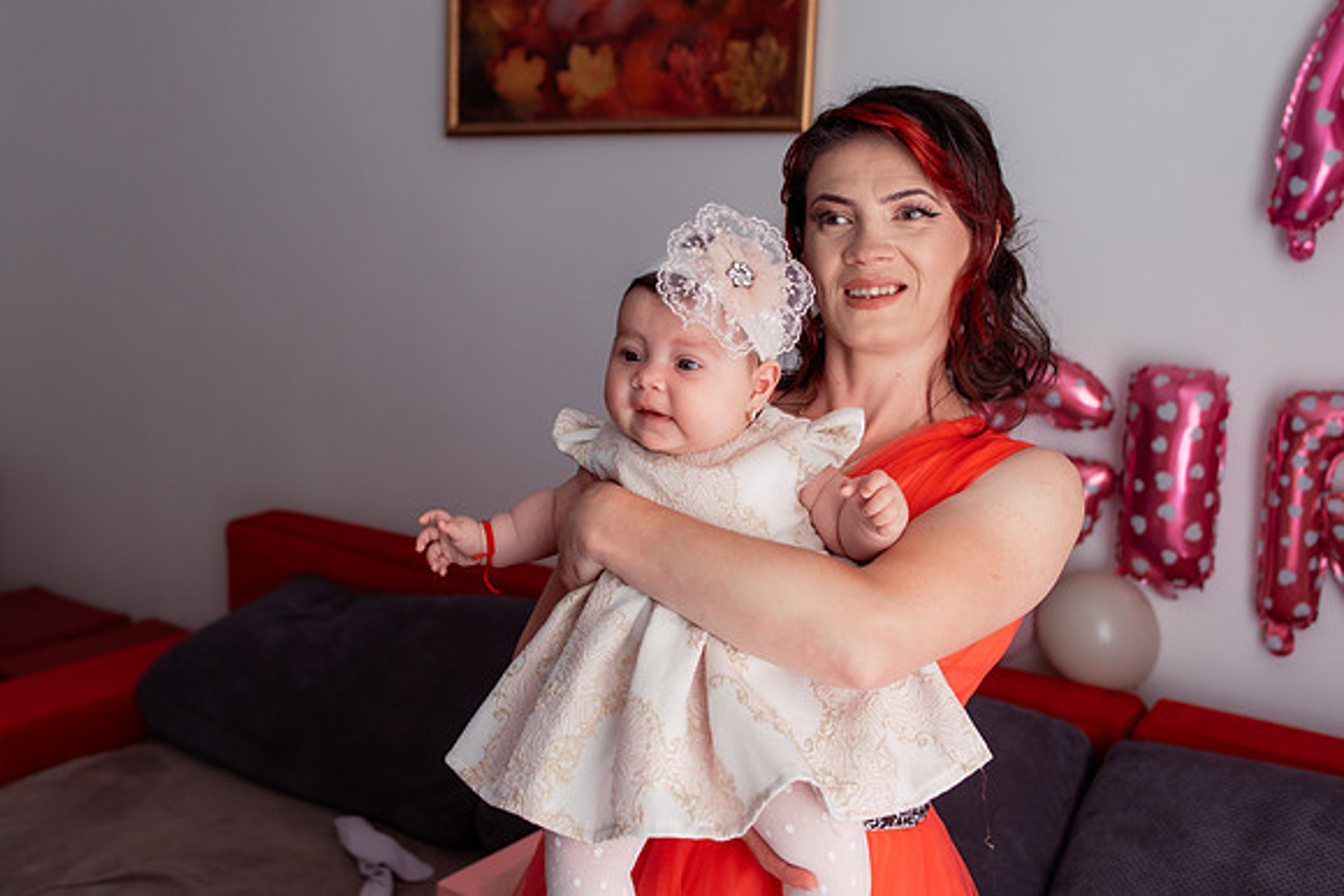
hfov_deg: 53.1
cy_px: 441
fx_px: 1345
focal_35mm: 36
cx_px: 656
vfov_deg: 36.9
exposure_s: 1/250
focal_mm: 35
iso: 800
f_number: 4
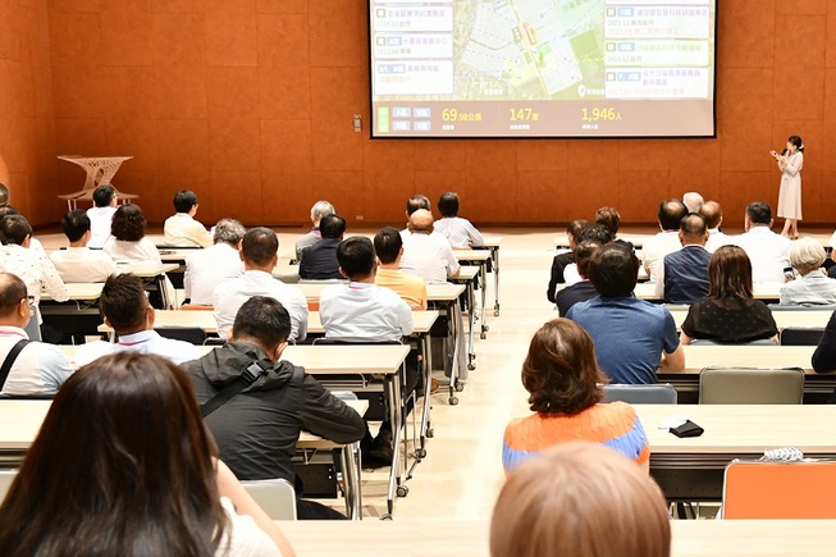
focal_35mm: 57
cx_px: 565
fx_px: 1323
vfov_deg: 23.7
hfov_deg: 34.7
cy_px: 348
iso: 3200
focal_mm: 31
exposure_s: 1/100
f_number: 4.5
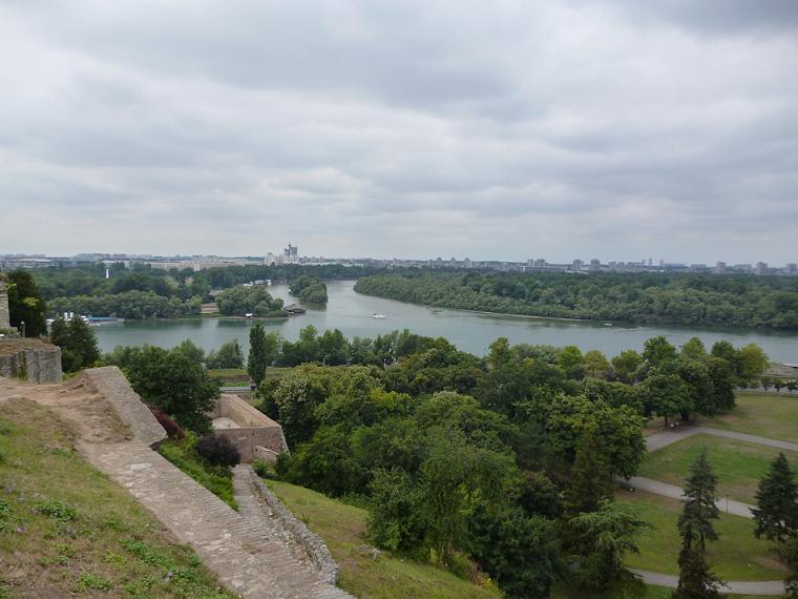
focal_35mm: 28
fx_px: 645
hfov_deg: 63.4
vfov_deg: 49.7
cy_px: 300
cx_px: 399
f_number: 9
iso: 160
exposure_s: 1/125
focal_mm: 5
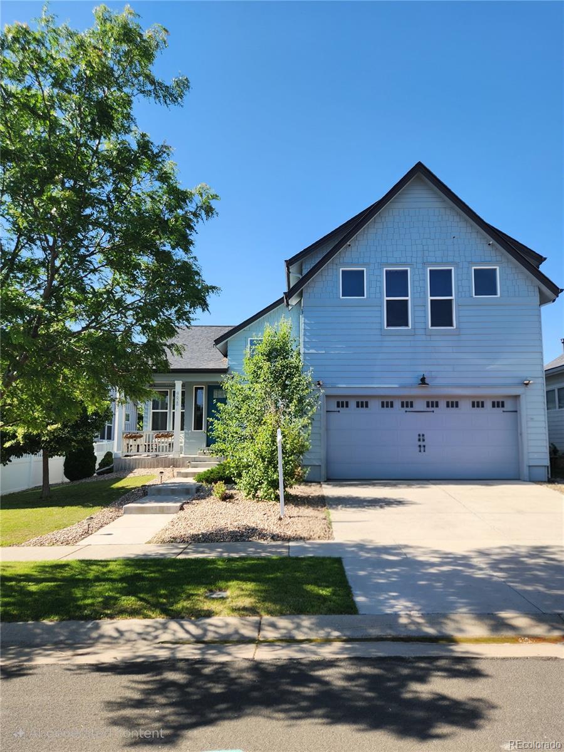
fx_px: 500
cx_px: 282
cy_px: 376
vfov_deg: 73.9
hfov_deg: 58.9
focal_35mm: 23
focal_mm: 5.4
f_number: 1.8
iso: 20
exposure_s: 1/667
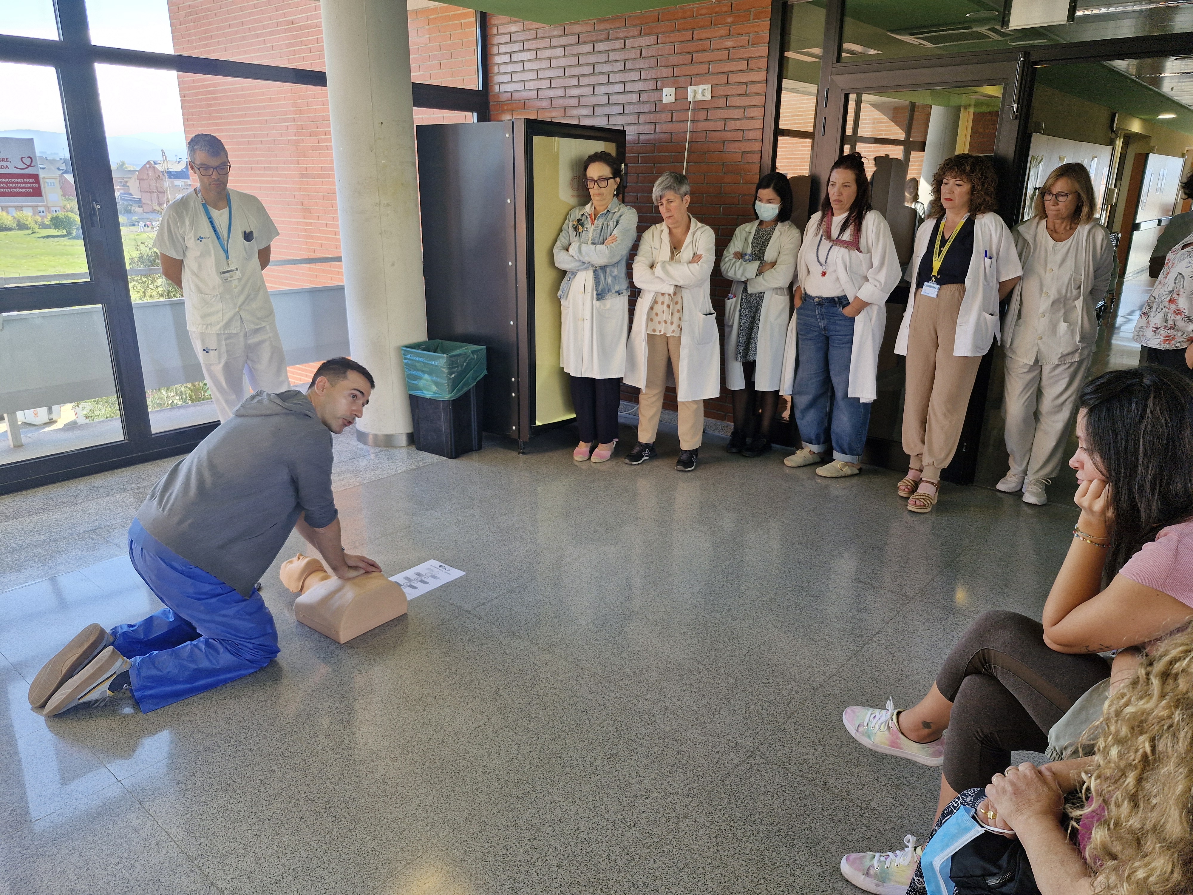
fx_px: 793
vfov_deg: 58.9
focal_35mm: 23
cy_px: 448
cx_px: 596
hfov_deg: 73.9
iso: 64
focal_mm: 5.54
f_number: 1.8
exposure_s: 1/180
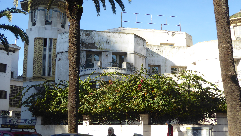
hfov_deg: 40.6
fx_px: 326
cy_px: 71
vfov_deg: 23.5
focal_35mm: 51
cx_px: 119
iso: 80
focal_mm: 7.8
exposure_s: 1/320
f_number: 3.9
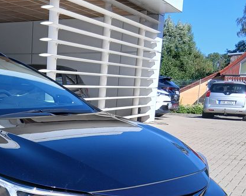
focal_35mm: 62
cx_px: 6
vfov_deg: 23.9
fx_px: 451
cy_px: 178
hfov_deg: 28.8
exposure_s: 1/394
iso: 20
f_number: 1.8
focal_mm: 3.98
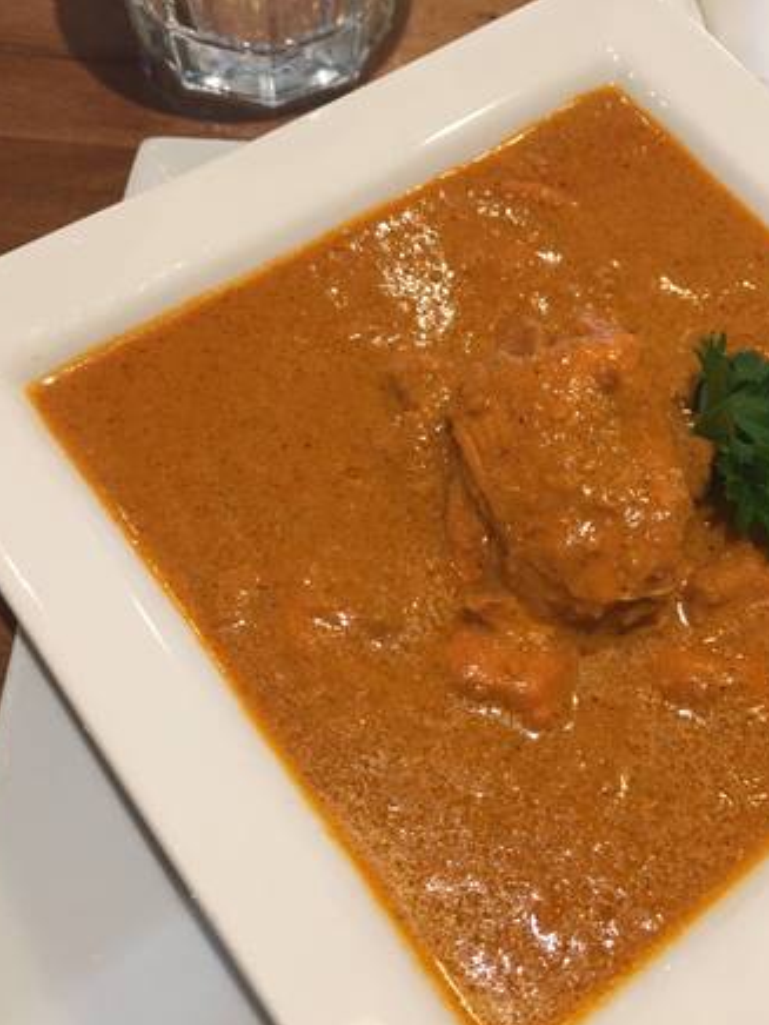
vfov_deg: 47.9
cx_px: 475
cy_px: 512
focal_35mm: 39
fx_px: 1155
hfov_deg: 36.6
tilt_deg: -63.0
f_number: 2.2
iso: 100
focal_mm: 4.15
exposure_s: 1/30
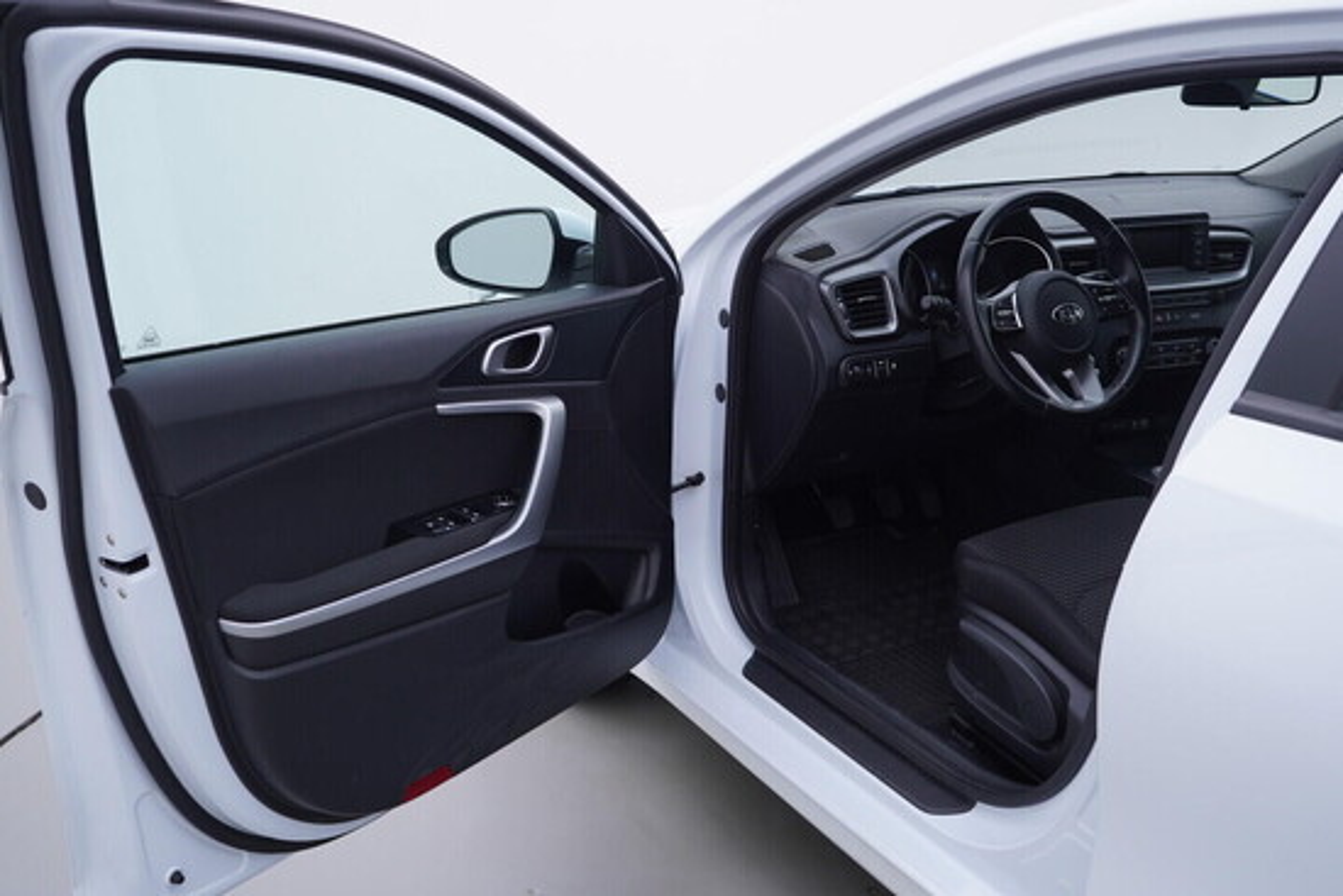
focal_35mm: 36
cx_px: 672
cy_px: 448
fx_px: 1343
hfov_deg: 53.1
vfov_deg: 36.9
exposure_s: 1/60
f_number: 3.5
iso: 125
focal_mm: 24
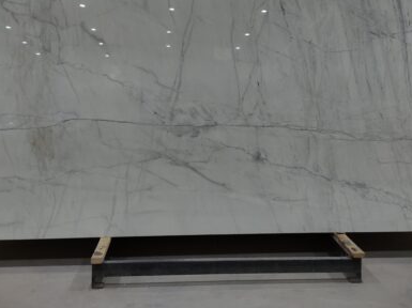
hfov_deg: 47.9
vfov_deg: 35.9
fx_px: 464
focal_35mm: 39
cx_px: 214
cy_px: 78
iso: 166
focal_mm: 5.43
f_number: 1.89
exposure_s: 1/60
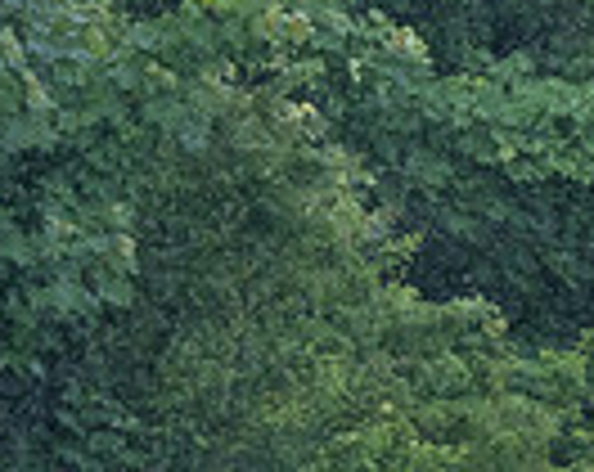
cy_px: 788
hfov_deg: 0.9
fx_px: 37328
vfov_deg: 0.7
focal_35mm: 2128
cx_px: -335
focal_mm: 280
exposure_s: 1/1600
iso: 400
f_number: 4
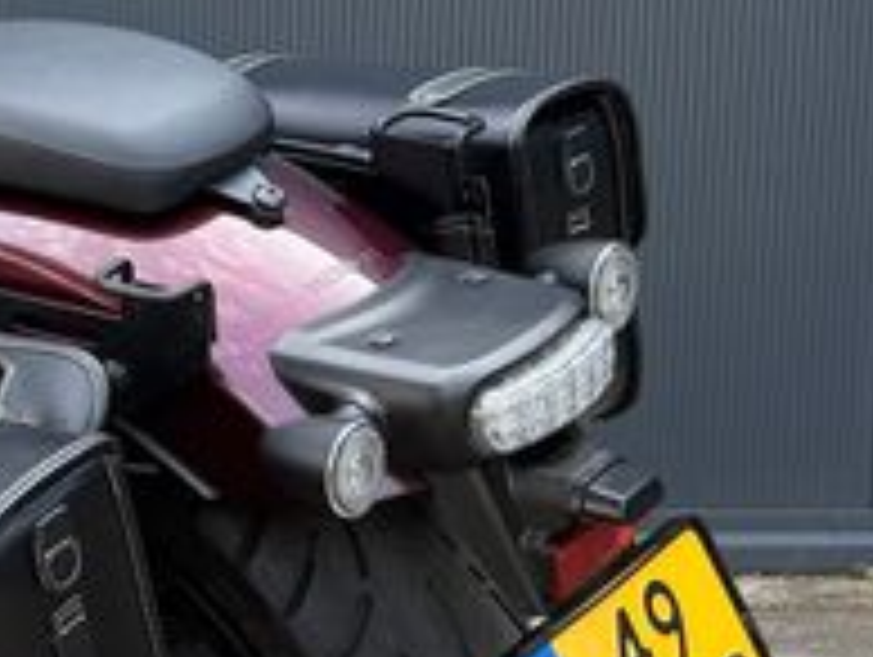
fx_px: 1995
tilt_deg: -4.9
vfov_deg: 18.6
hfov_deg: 20.7
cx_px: -472
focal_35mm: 79
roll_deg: -0.8
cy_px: 212
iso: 64
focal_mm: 6.76
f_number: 1.78
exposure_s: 1/200
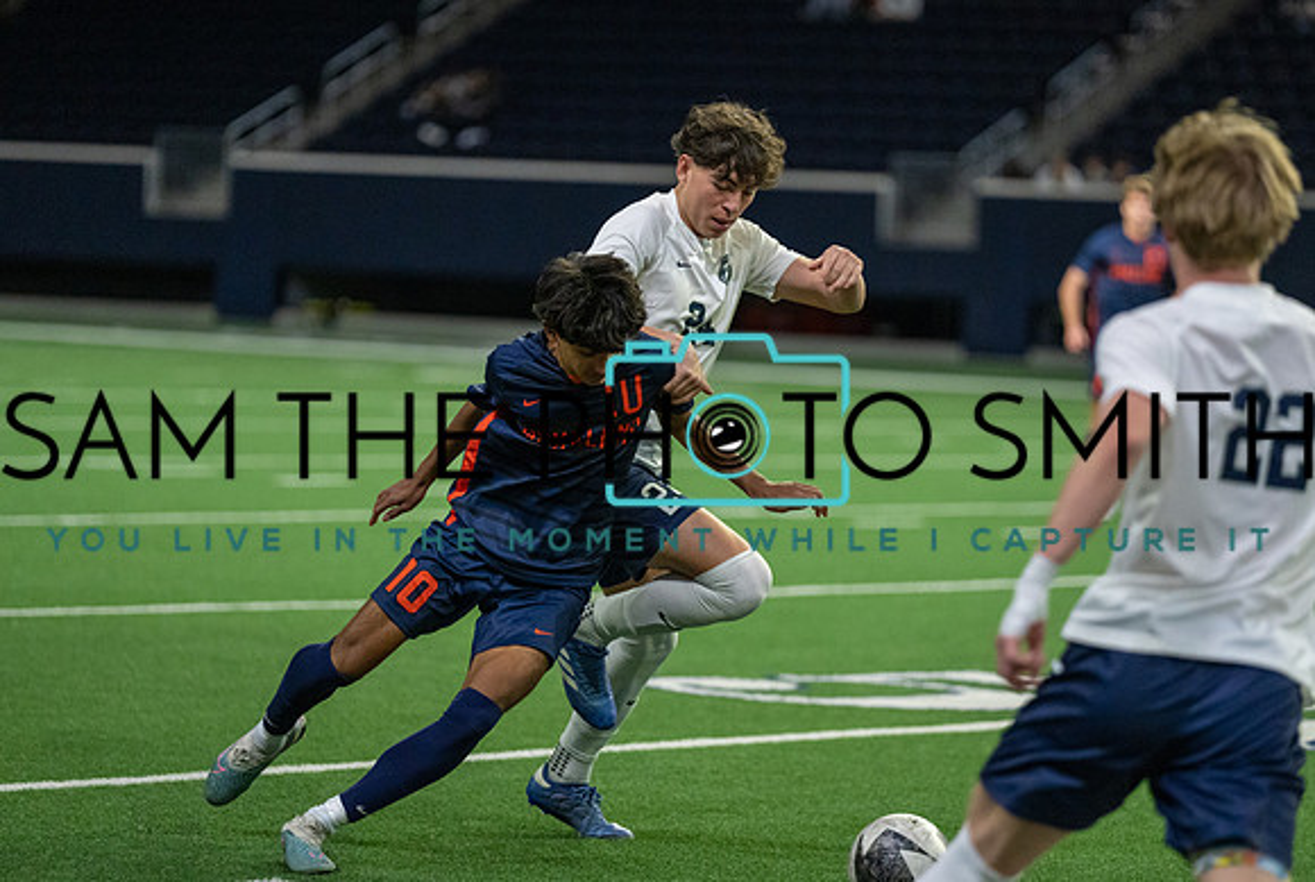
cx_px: 677
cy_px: 431
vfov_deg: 7.7
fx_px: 6550
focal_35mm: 179
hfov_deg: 11.5
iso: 5000
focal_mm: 158
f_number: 2.8
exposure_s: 1/1250
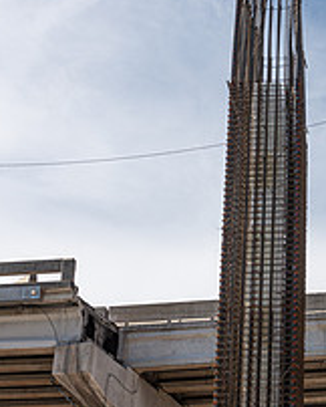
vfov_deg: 27.1
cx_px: 264
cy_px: 310
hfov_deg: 21.9
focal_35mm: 69
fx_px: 831
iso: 125
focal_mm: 11.93
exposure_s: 1/400
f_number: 7.1
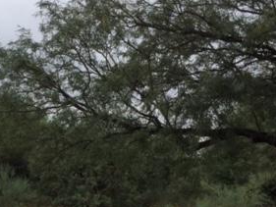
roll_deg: +1.6
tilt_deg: +3.9
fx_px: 526
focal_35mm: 66
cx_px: 12
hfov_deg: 27.9
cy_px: 157
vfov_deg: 22.1
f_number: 2.2
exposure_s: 1/1980
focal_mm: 4.15
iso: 32
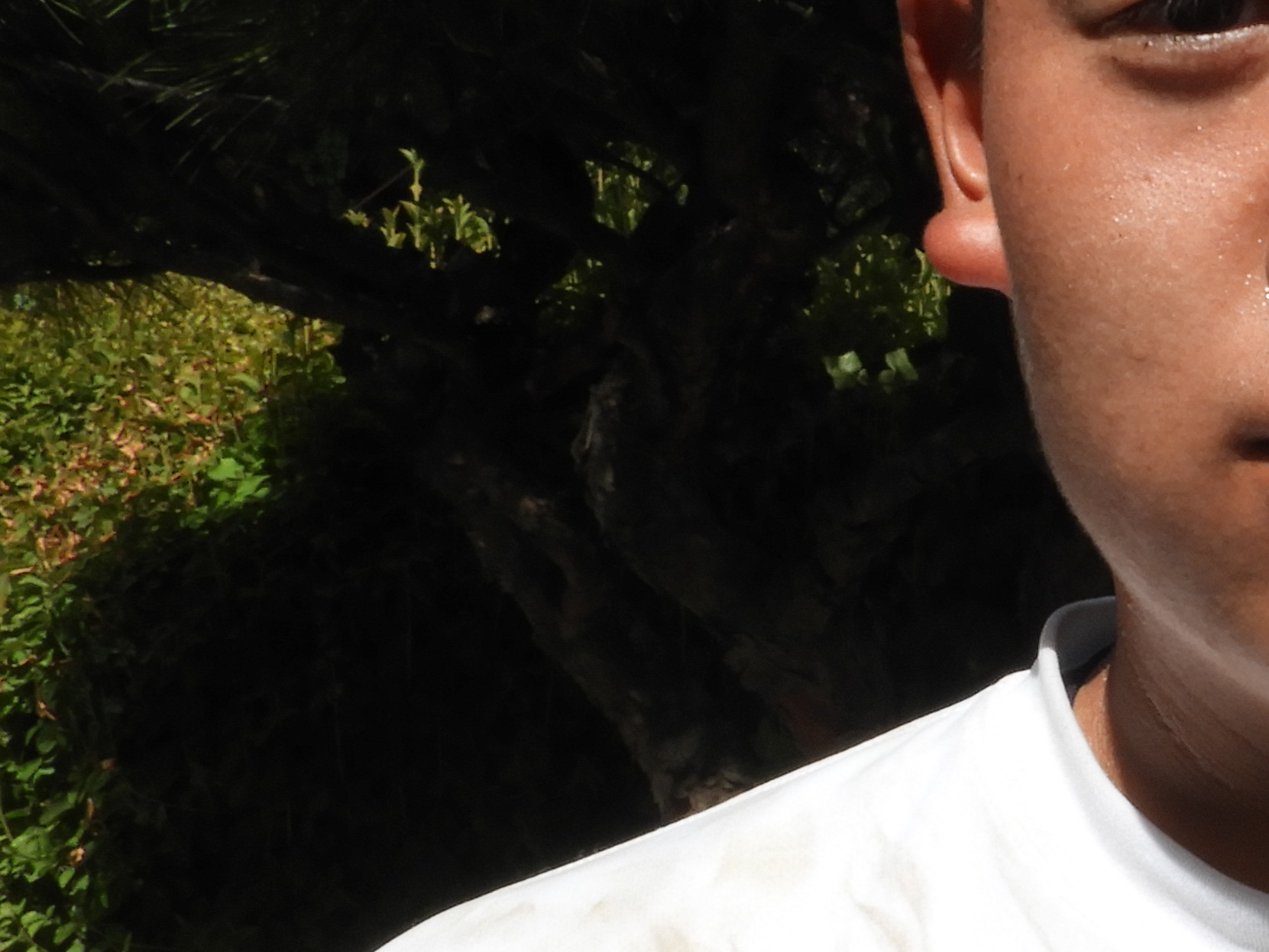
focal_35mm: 103
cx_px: 1510
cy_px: 714
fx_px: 3776
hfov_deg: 18.1
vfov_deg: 14.3
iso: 100
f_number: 8
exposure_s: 1/250
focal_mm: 5.9
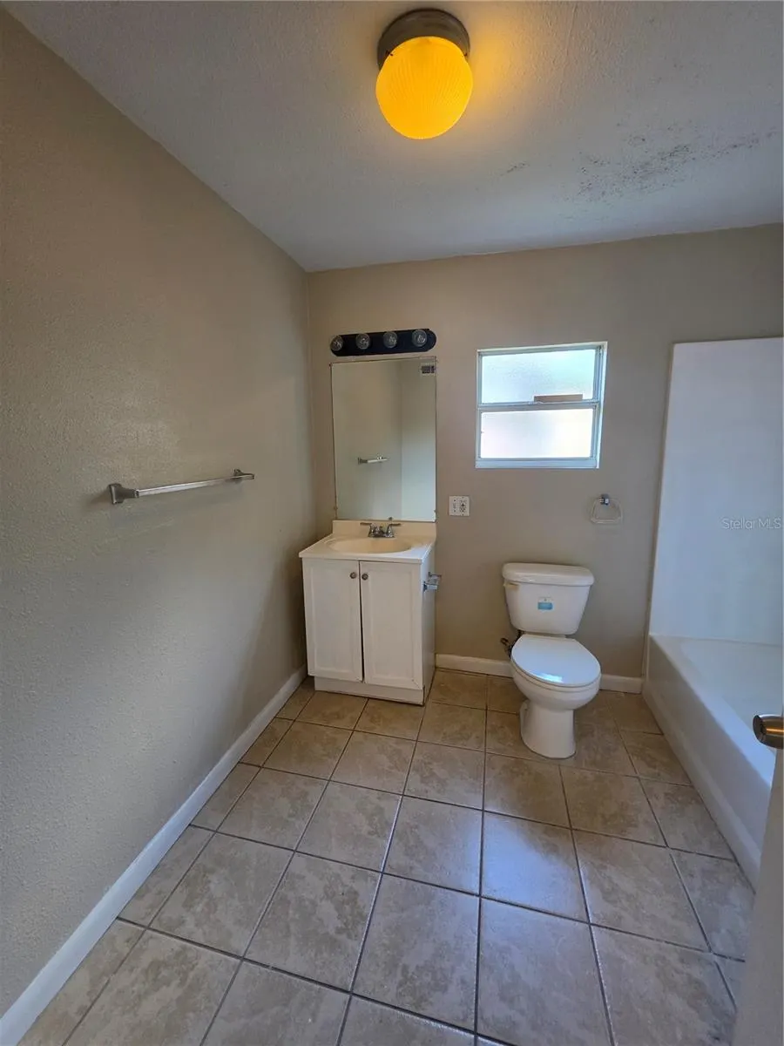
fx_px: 393
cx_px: 392
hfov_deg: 89.9
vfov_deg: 106.2
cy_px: 523
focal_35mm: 13
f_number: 1.9
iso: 200
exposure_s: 1/60
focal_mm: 2.2
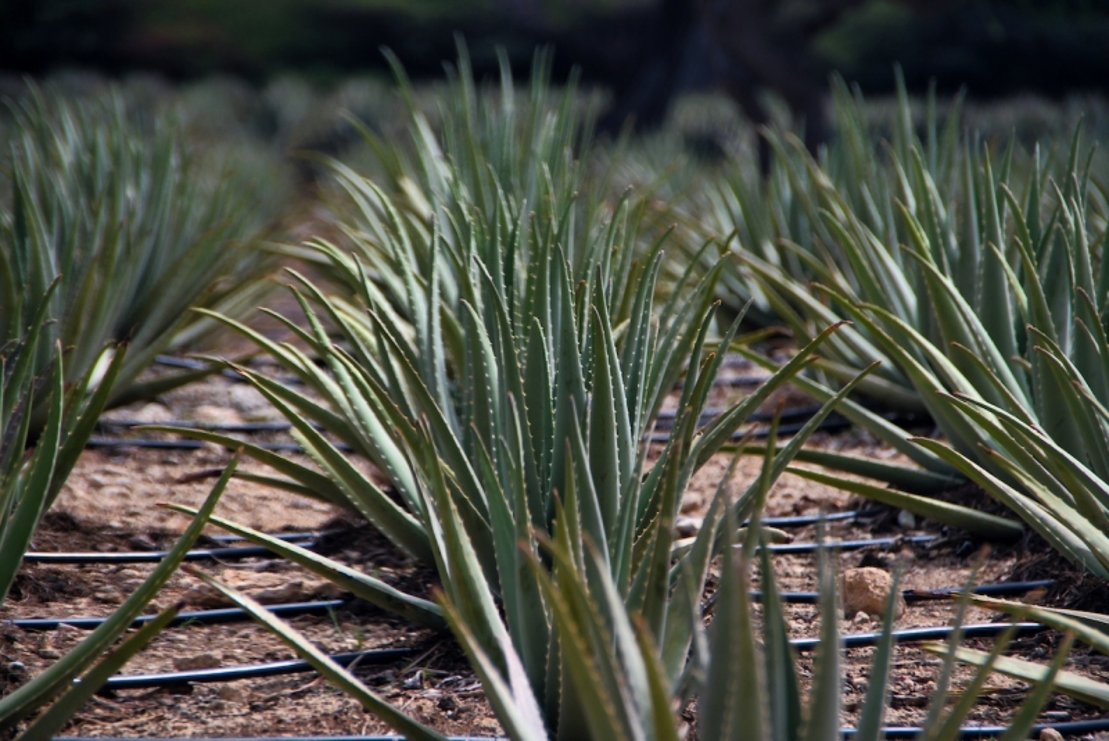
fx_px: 11556
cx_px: 554
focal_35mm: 375
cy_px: 370
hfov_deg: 5.5
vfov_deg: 3.7
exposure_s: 1/1600
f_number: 6.3
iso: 400
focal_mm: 250
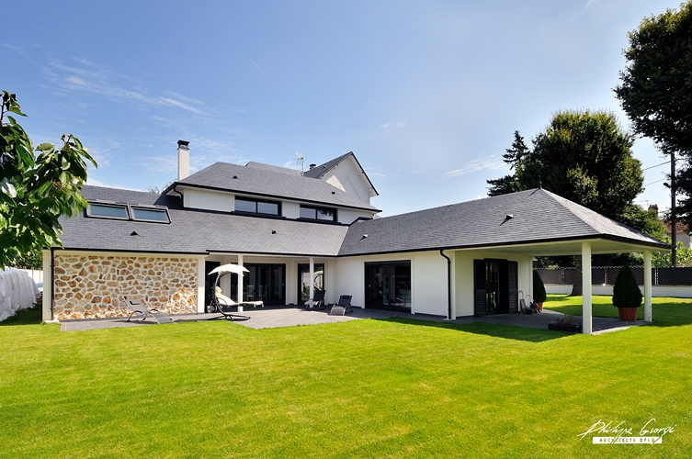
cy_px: 230
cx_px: 346
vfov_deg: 67.2
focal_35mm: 18
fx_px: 346
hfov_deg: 90.1
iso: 200
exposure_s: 1/320
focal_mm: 12
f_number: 13
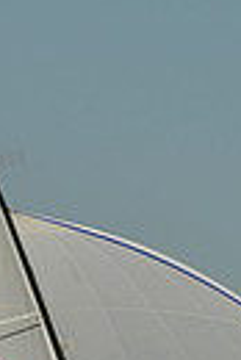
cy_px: 559
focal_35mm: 892
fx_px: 8933
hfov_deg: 1.5
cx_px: 170
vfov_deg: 2.3
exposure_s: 1/1250
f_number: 11
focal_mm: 200
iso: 280
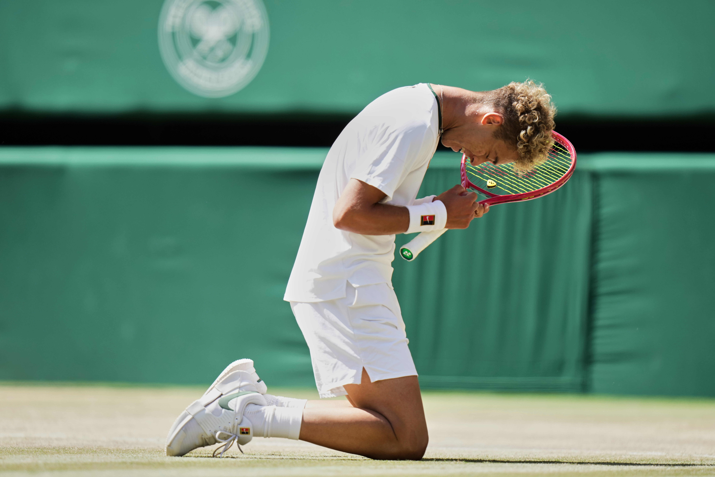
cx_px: 358
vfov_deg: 3.4
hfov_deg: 5.2
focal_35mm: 400
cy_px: 238
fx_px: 7944
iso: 500
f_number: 2.8
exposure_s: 1/2500
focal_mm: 400
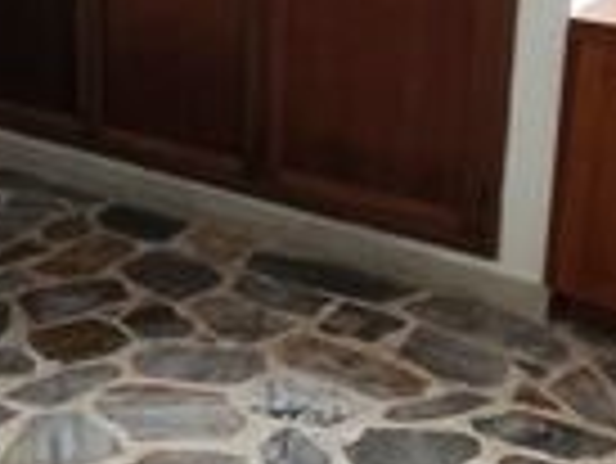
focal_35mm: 68
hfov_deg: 27.4
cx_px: 54
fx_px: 1211
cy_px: 27
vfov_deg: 21.1
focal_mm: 2.16
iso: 946
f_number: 2.2
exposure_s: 1/30
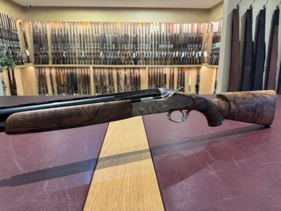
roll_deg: +0.4
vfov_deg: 56.8
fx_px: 195
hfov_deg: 71.6
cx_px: 140
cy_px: 106
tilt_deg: -11.6
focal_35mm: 24
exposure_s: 1/50
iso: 200
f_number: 1.78
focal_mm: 6.76
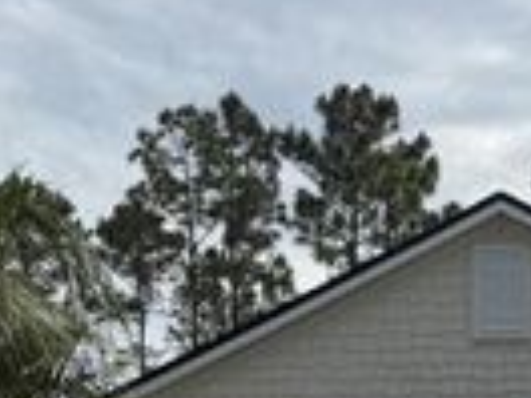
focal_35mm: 91
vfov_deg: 14.8
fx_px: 1396
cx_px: 483
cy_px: 633
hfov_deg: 21.1
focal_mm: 6.76
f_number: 1.78
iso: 80
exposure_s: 1/7353
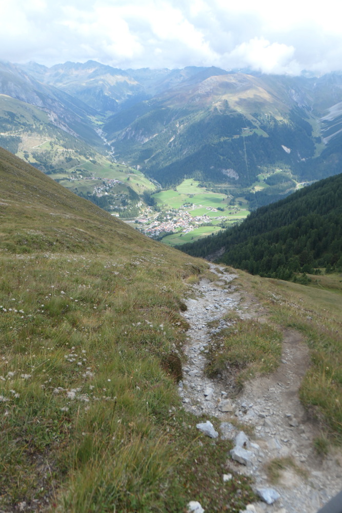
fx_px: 413
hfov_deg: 45.0
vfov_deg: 63.7
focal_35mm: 29
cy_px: 256
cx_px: 171
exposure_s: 1/1000
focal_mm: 10.8
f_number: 3.5
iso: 200
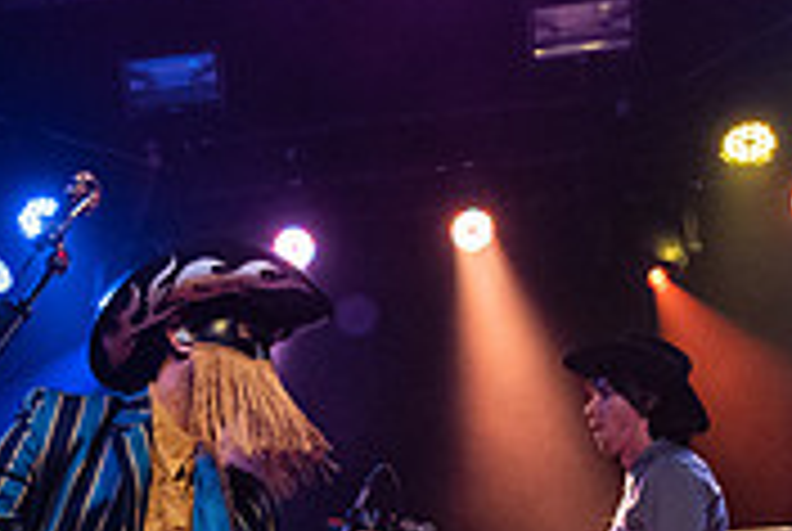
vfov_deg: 20.7
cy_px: 772
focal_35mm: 57
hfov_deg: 34.8
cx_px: 300
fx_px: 1256
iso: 3200
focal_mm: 16
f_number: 3.2
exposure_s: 1/250
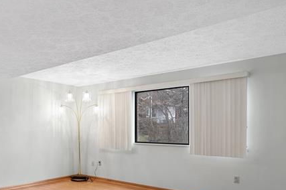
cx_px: 50
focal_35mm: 30
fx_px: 238
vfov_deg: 42.4
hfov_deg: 56.6
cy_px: 139
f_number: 7.1
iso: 250
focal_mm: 16
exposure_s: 1/1.67
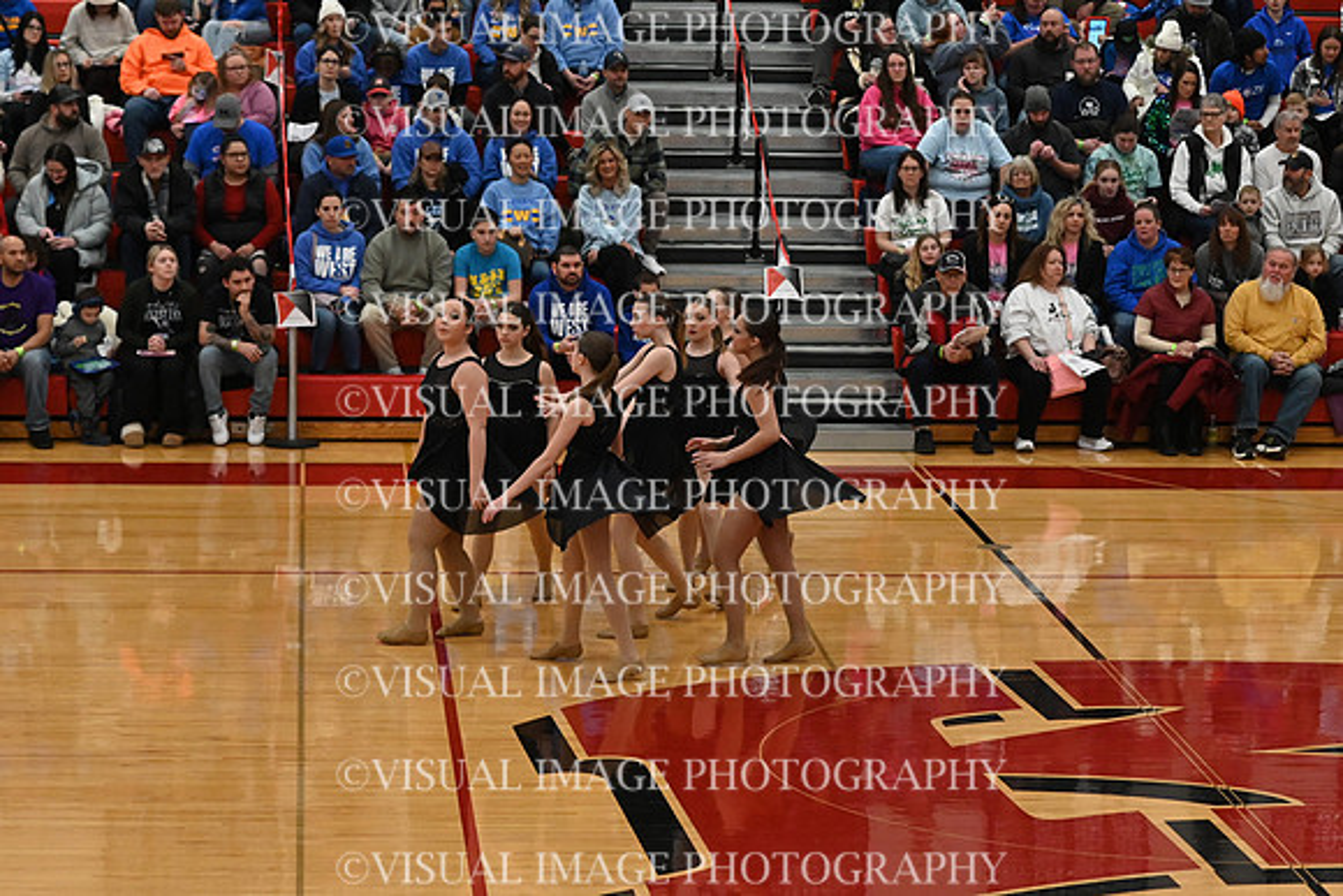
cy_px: 448
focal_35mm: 112
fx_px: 4179
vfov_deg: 12.2
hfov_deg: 18.3
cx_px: 672
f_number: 4
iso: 5000
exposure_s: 1/400
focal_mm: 75
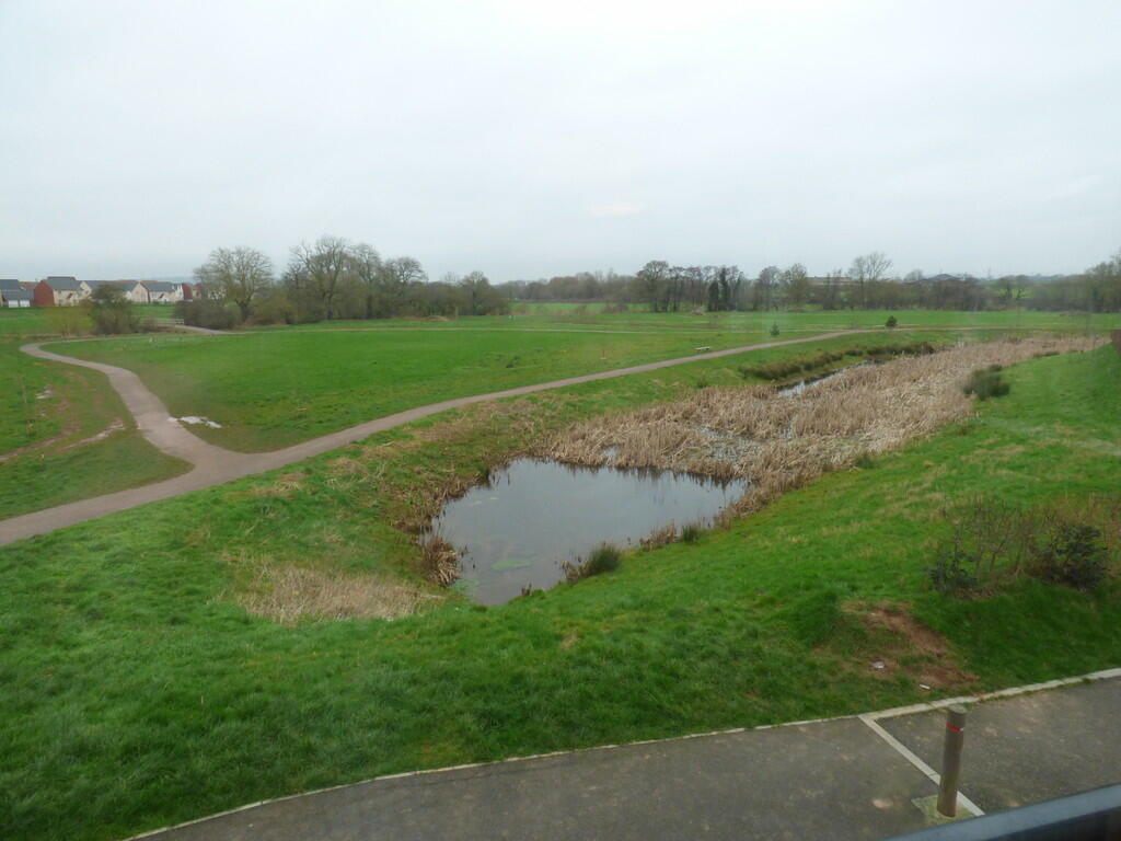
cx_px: 560
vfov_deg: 66.0
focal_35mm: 20
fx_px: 648
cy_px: 420
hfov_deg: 81.7
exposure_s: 1/60
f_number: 4.5
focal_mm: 3.58
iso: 320
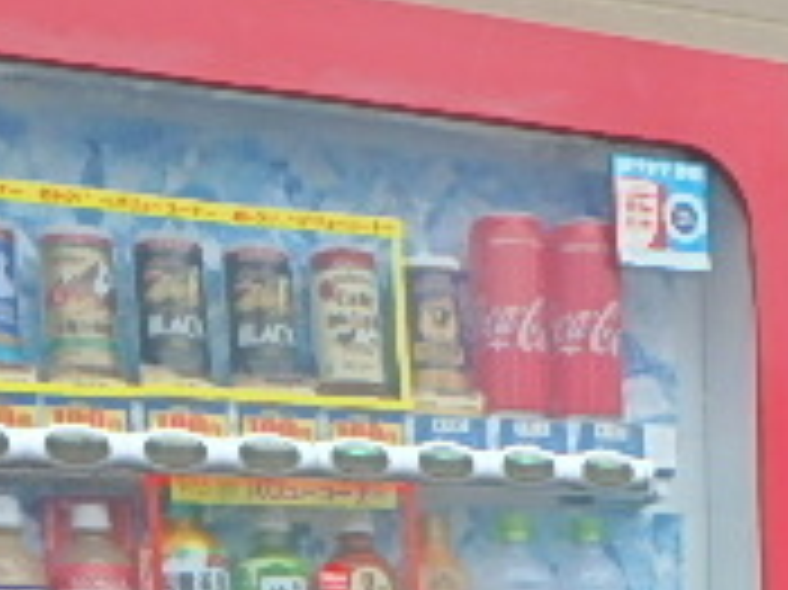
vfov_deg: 16.4
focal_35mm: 77
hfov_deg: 24.8
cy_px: 1027
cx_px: 657
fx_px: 1752
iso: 125
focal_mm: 3.7
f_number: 3.5
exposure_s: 1/250
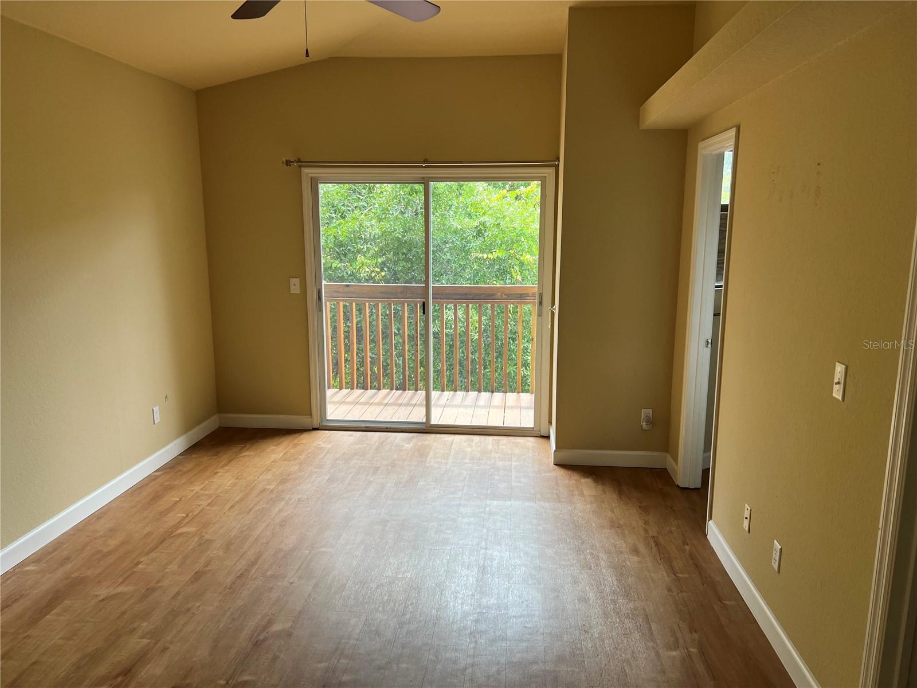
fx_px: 689
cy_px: 344
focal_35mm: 26
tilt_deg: -11.2
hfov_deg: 67.3
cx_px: 458
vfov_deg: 53.1
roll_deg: -0.6
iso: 64
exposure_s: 1/120
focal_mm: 5.7
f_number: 1.5
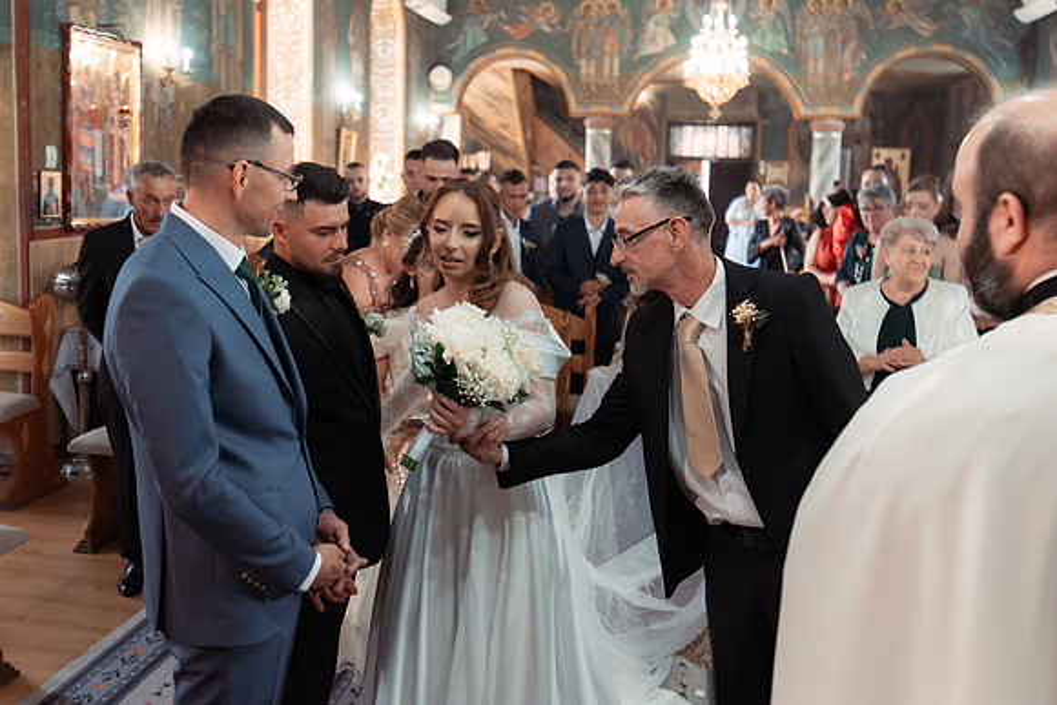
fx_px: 1054
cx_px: 441
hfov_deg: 53.0
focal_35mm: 36
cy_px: 301
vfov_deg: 36.9
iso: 1250
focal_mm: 30
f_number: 2.8
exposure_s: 1/200
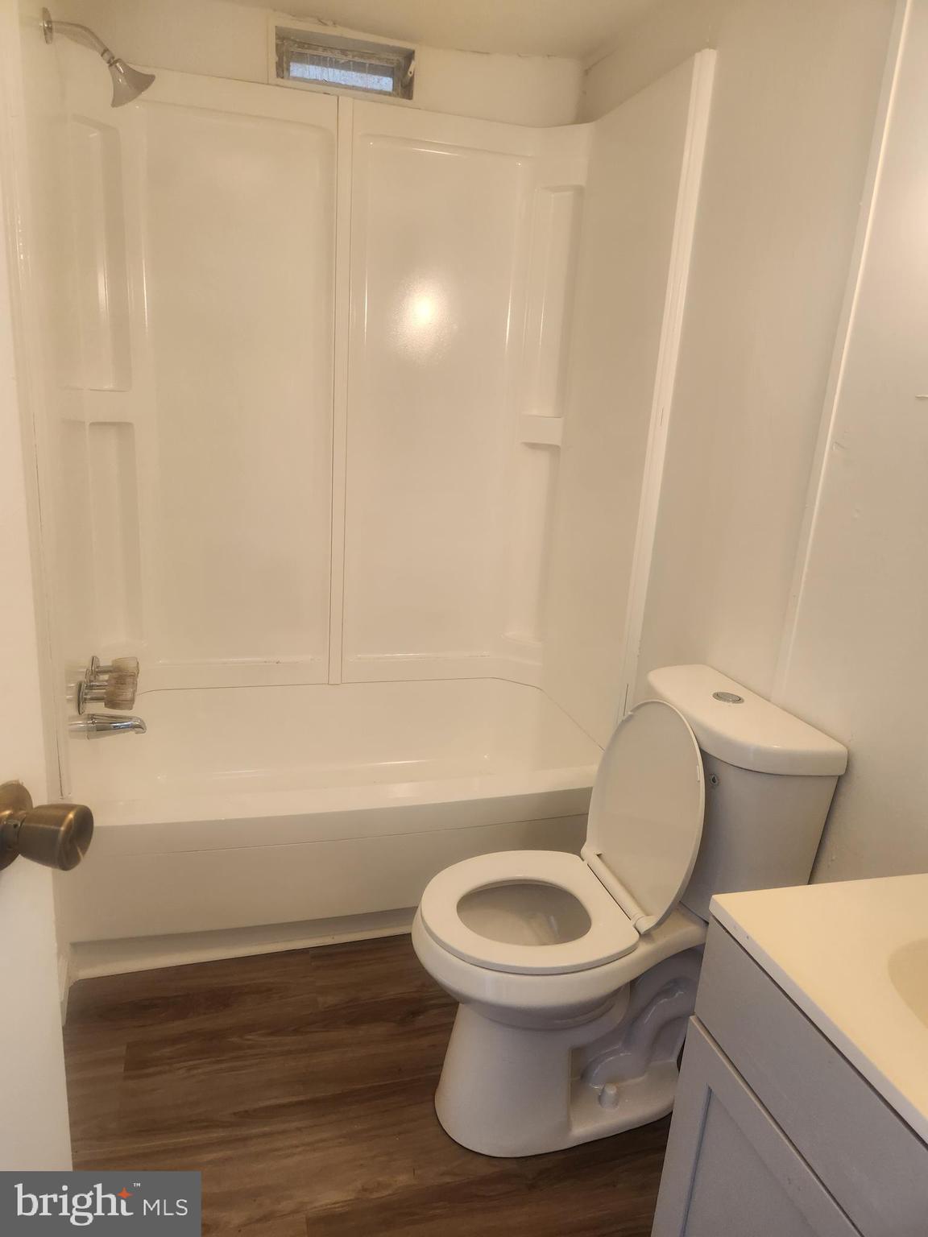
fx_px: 822
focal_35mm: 23
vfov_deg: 73.9
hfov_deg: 58.9
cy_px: 618
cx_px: 464
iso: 125
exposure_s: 1/120
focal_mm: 5.4
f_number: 1.8
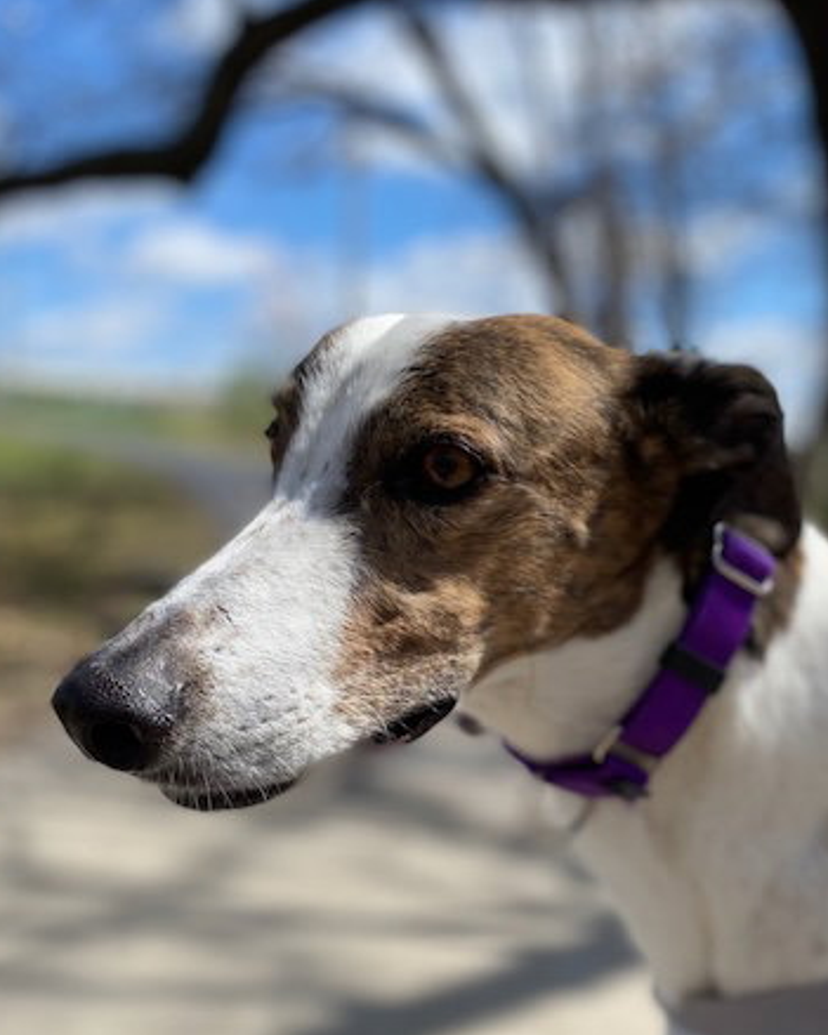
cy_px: 651
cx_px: 535
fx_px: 1134
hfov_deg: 39.7
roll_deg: -2.7
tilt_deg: -7.1
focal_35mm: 37
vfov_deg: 48.6
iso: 32
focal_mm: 4.25
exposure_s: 1/2513
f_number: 1.8
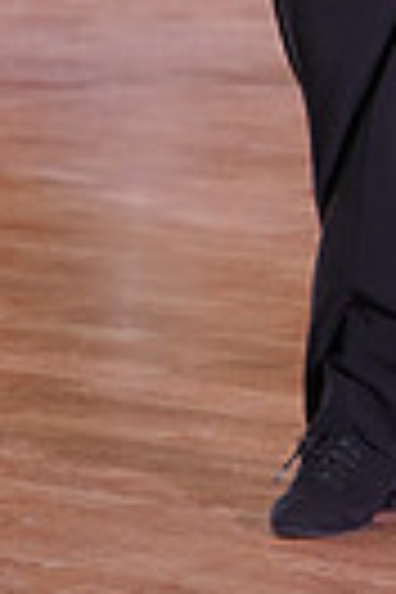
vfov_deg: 5.1
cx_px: 776
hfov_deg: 3.4
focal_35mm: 400
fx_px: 6599
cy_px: -378
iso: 2000
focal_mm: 91
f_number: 4
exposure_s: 1/400
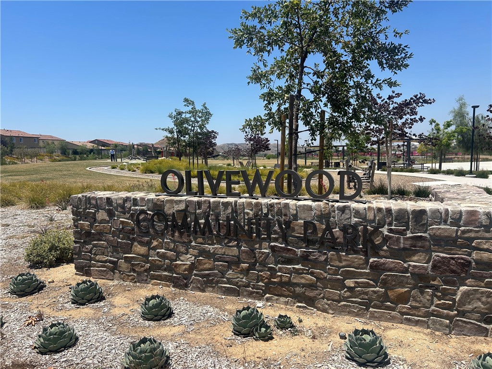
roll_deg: +1.7
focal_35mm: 26
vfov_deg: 53.1
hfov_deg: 67.3
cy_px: 184
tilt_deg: -6.9
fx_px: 370
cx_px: 246
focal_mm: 5.7
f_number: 1.5
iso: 50
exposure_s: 1/4831
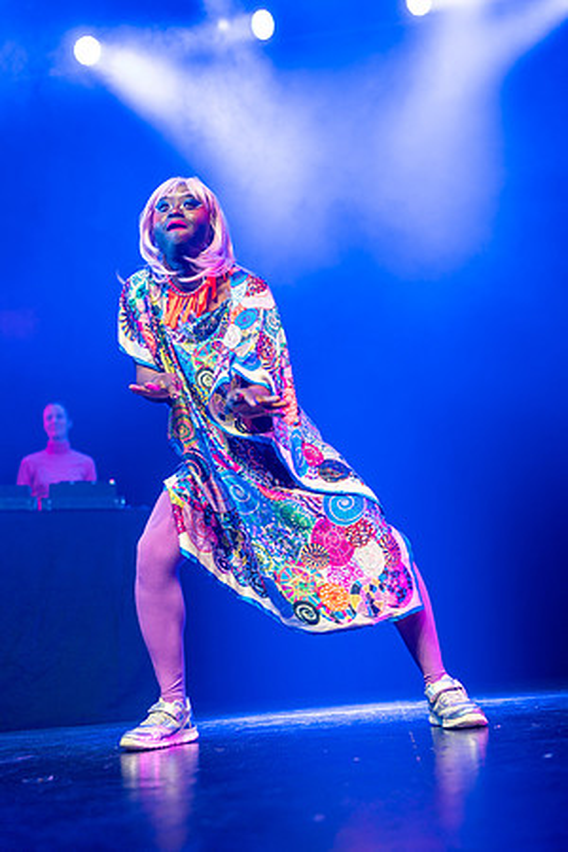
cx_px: 284
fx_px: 828
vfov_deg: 54.4
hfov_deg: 37.9
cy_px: 426
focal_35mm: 35
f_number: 1.4
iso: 500
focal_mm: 35
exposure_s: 1/200
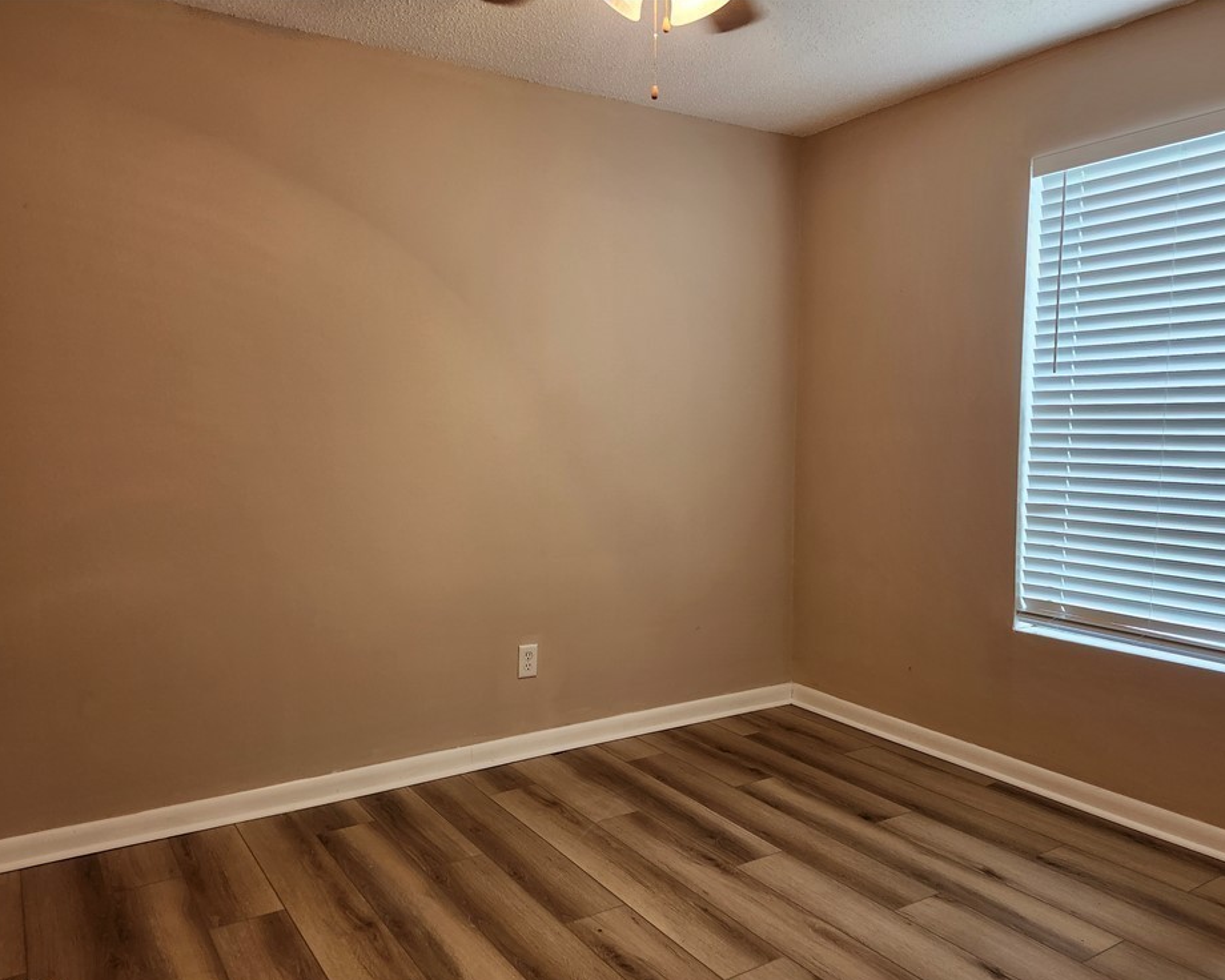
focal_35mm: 25
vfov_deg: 56.8
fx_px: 906
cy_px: 509
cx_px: 623
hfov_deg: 68.1
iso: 400
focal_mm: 5.54
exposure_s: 1/120
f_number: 1.8
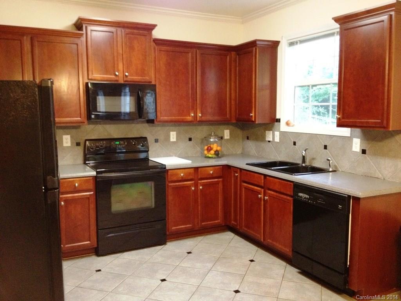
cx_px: 200
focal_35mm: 35
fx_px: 405
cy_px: 150
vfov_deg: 40.7
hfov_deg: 52.6
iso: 400
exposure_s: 1/20
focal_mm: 4.28
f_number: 2.4
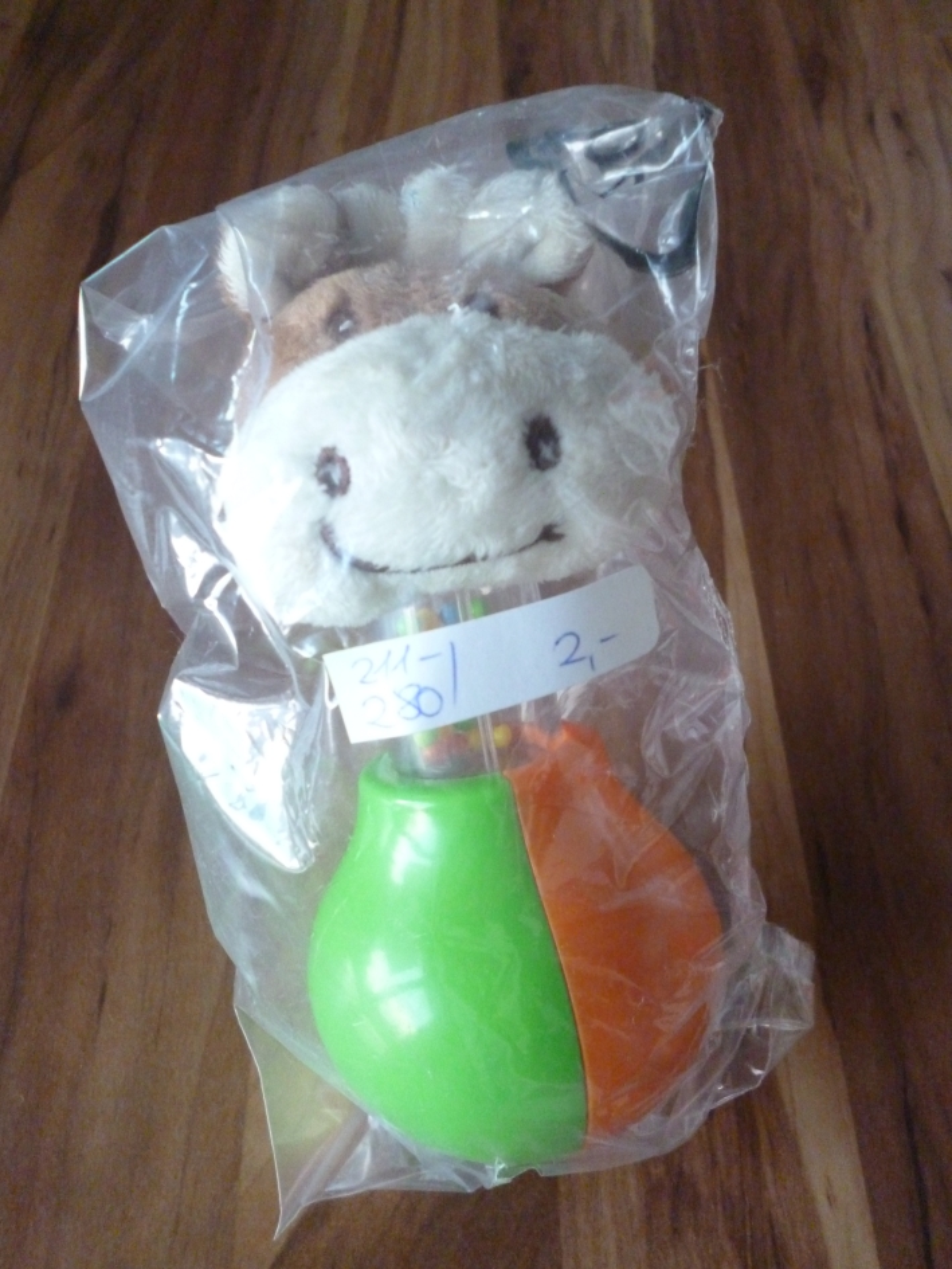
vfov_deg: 63.4
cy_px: 634
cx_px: 476
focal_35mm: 28
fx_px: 1026
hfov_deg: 49.8
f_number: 2.7
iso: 800
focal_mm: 5
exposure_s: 1/80
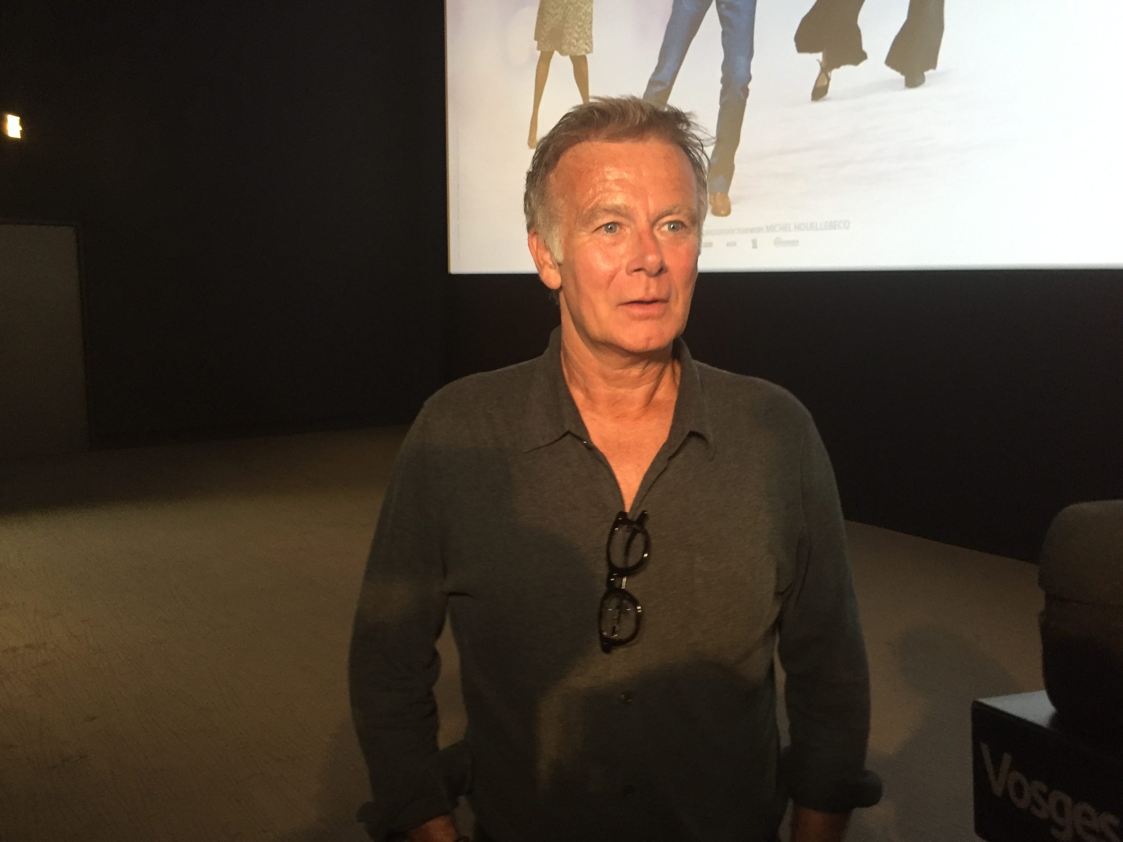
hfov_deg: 61.7
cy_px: 421
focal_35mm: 29
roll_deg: -2.4
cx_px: 562
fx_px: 941
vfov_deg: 48.2
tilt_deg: -8.6
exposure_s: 1/33
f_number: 2.2
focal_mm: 4.15
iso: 200
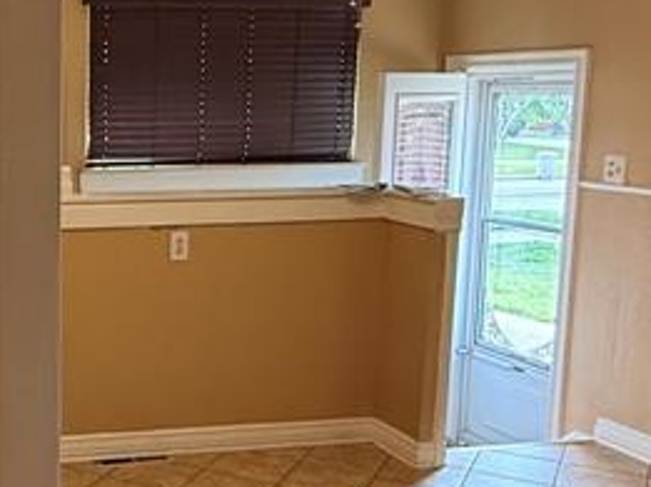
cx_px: -45
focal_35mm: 55
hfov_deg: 31.5
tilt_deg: -7.3
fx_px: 1033
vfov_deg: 26.5
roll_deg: +0.5
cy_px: 242
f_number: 2.2
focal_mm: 2.22
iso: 320
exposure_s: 1/120
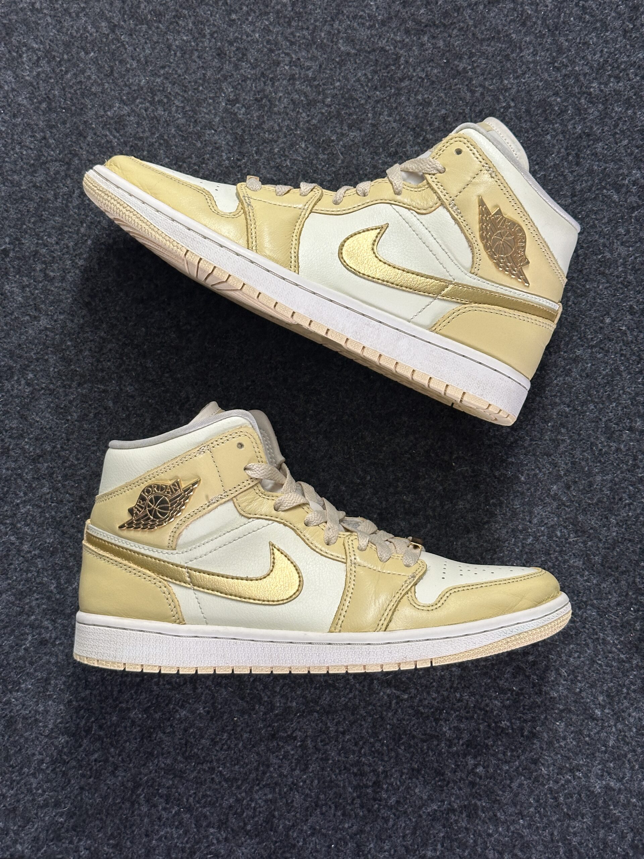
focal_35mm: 48
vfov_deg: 39.7
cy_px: 430
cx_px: 322
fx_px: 1191
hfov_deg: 30.3
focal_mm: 6.86
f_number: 1.78
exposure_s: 1/50
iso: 160
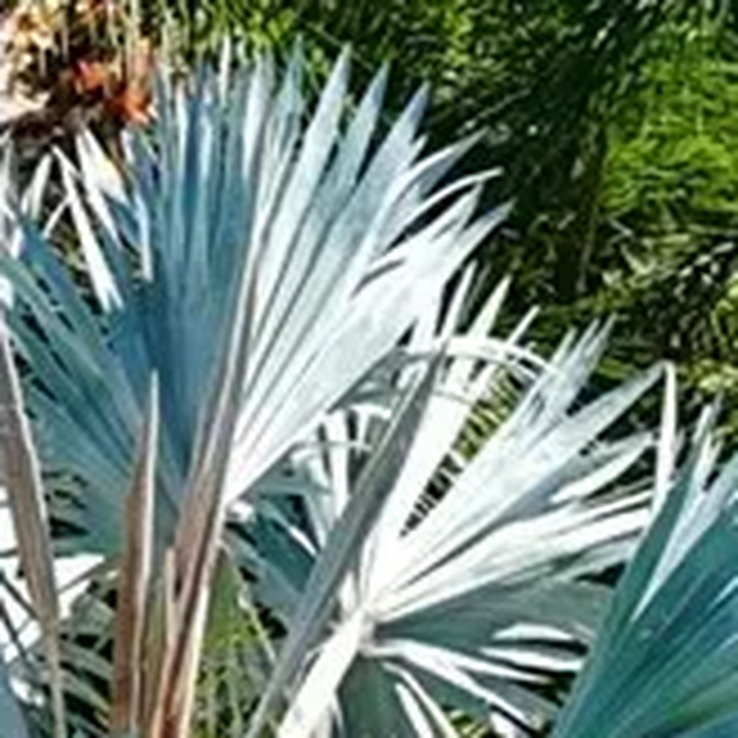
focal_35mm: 602
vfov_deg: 2.9
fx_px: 14520
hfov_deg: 2.8
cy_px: -1485
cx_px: -2034
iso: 160
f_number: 2.8
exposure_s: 1/1000
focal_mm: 19.35
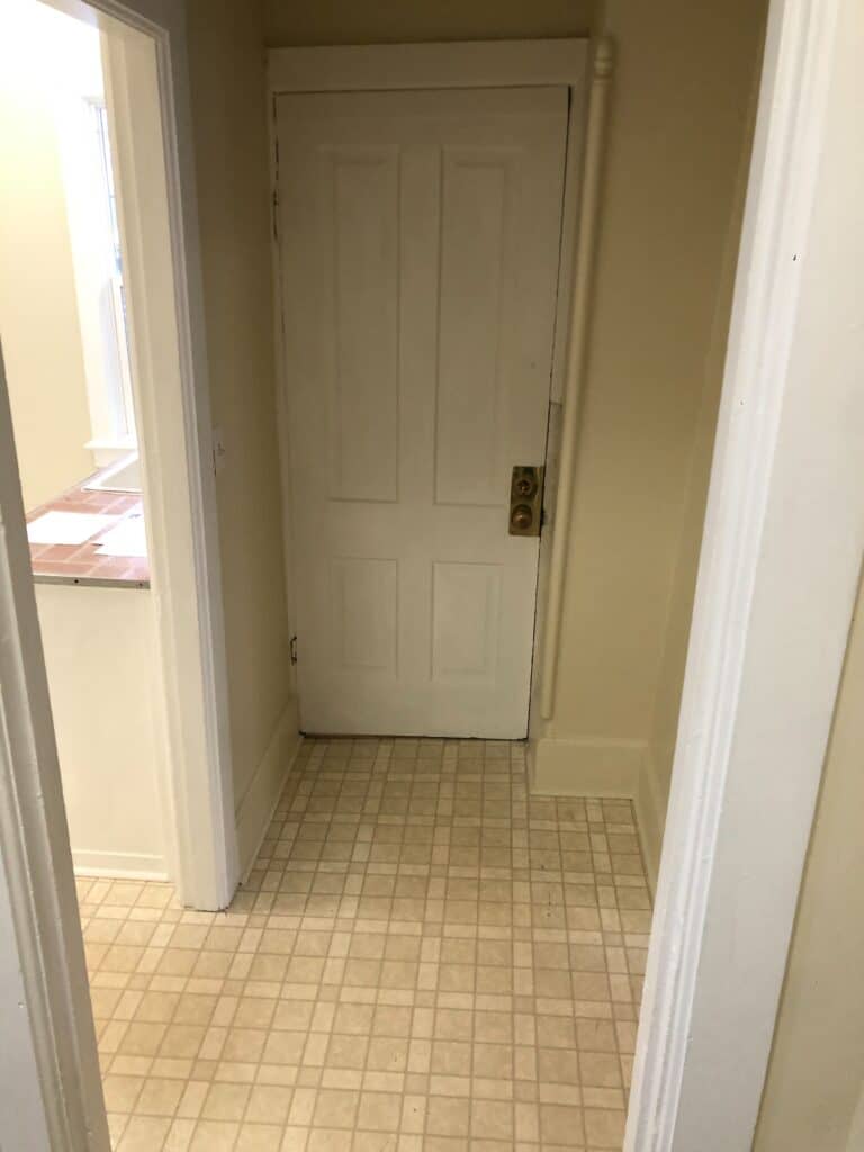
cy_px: 576
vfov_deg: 63.4
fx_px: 932
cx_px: 432
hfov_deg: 49.7
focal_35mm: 28
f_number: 1.8
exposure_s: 1/17
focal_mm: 4
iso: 40
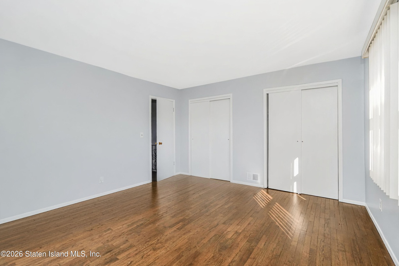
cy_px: 133
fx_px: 177
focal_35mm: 16
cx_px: 200
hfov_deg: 96.7
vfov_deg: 73.7
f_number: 5
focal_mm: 16
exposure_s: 1/50
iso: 50
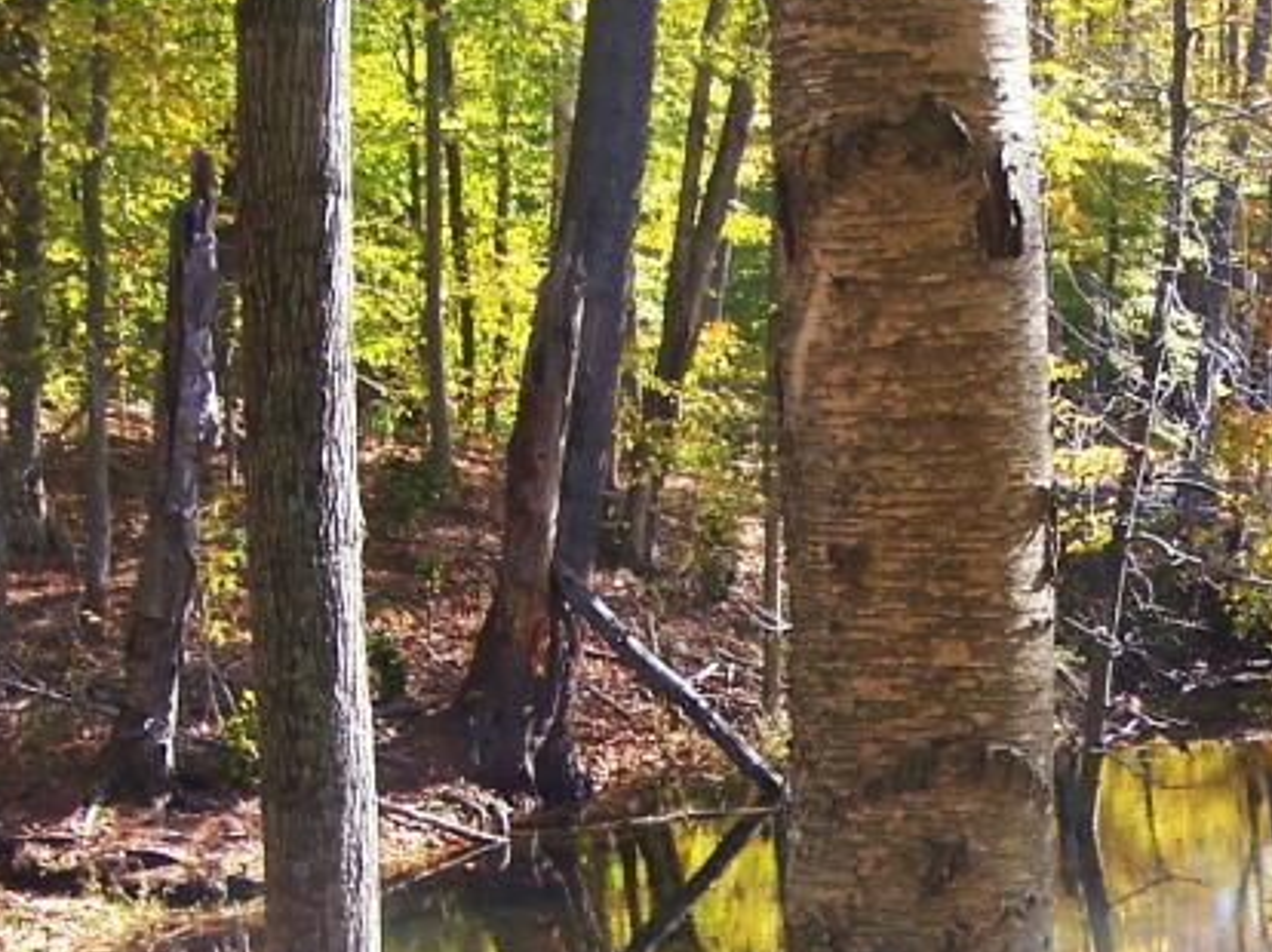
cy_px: 986
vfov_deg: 15.4
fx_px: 3452
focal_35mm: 94
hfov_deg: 20.3
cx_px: 1250
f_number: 2.8
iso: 80
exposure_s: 1/200
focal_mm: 6.3
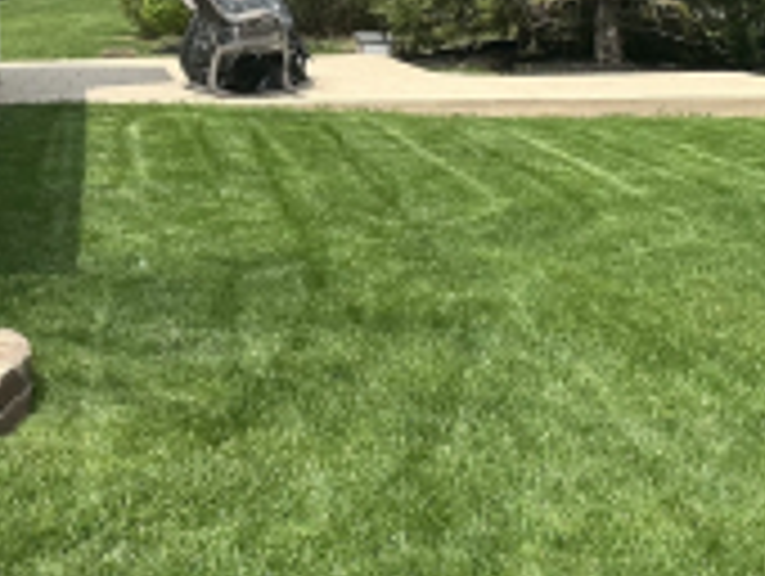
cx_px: 133
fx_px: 2080
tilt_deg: -3.3
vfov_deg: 15.7
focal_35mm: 94
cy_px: 122
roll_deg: +1.3
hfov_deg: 20.6
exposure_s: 1/5000
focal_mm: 6.86
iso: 80
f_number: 1.78
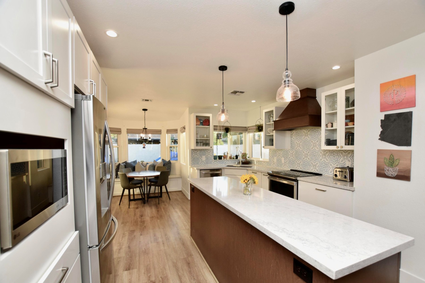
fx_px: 177
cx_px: 212
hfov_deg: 100.4
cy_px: 142
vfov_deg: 77.3
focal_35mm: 15
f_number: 5.6
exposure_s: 1/125
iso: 800
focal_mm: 10
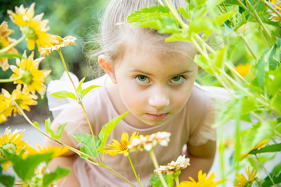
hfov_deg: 22.2
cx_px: 140
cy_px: 94
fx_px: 718
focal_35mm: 92
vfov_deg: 14.8
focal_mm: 92
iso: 2000
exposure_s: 1/100
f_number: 4
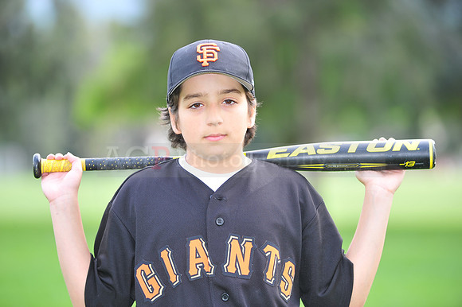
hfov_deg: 10.3
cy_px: 154
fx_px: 2565
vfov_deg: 6.9
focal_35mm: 200
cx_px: 231
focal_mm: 200
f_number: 4.5
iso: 200
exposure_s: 1/160
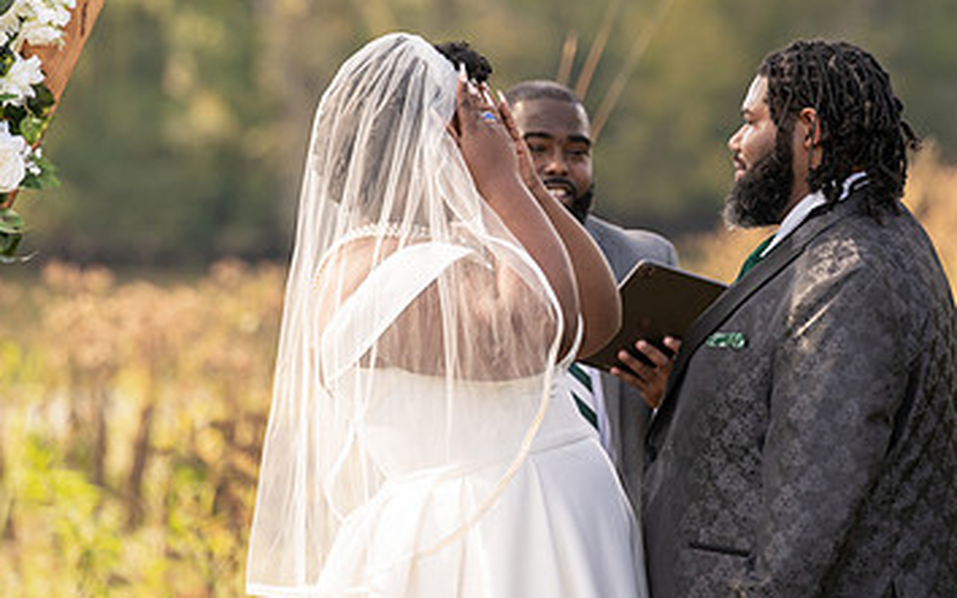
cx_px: 663
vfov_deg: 4.1
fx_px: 8448
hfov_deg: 6.5
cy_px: 229
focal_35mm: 324
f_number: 4
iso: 100
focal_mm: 191
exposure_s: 1/160
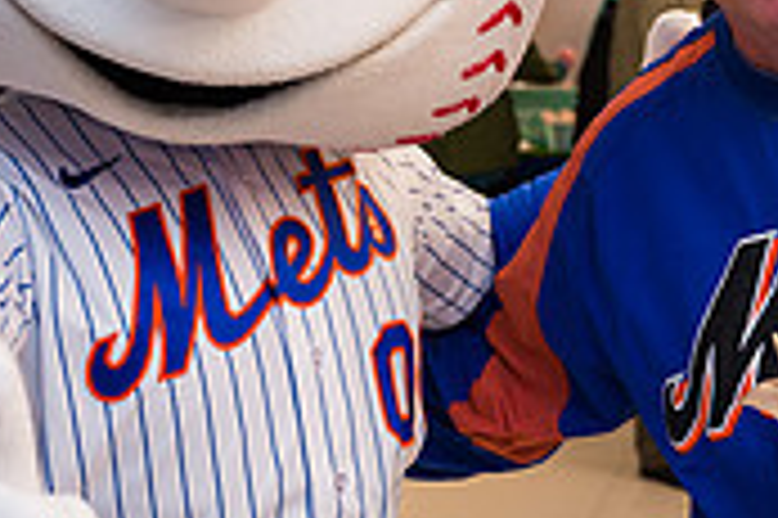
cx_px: 441
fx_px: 1878
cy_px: 126
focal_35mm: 87
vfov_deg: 15.6
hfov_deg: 23.4
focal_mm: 26
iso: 400
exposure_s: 1/200
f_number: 4
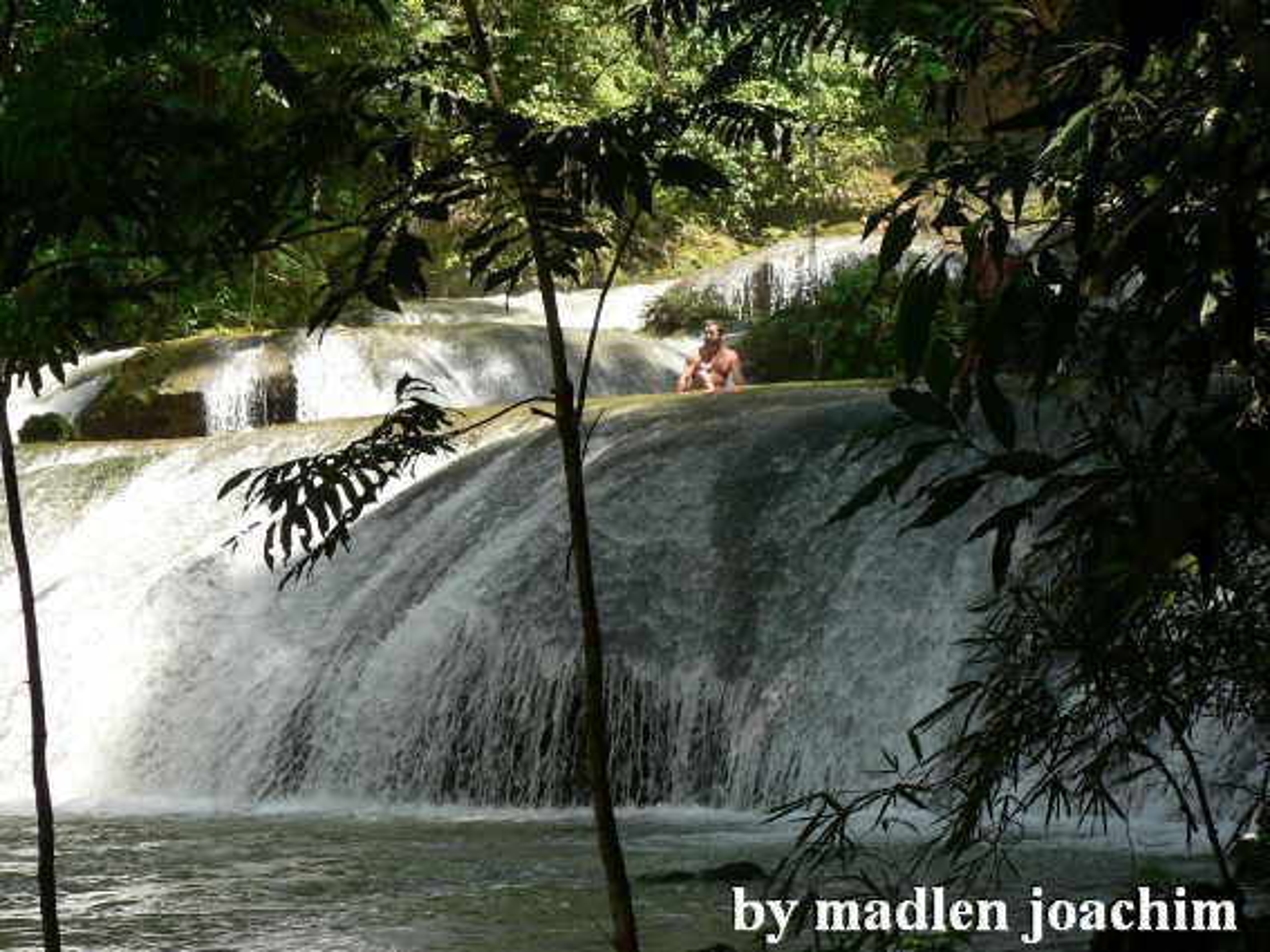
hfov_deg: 17.4
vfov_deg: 13.1
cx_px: 635
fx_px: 4145
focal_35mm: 113
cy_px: 476
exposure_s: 1/125
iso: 64
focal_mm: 19.5
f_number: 4
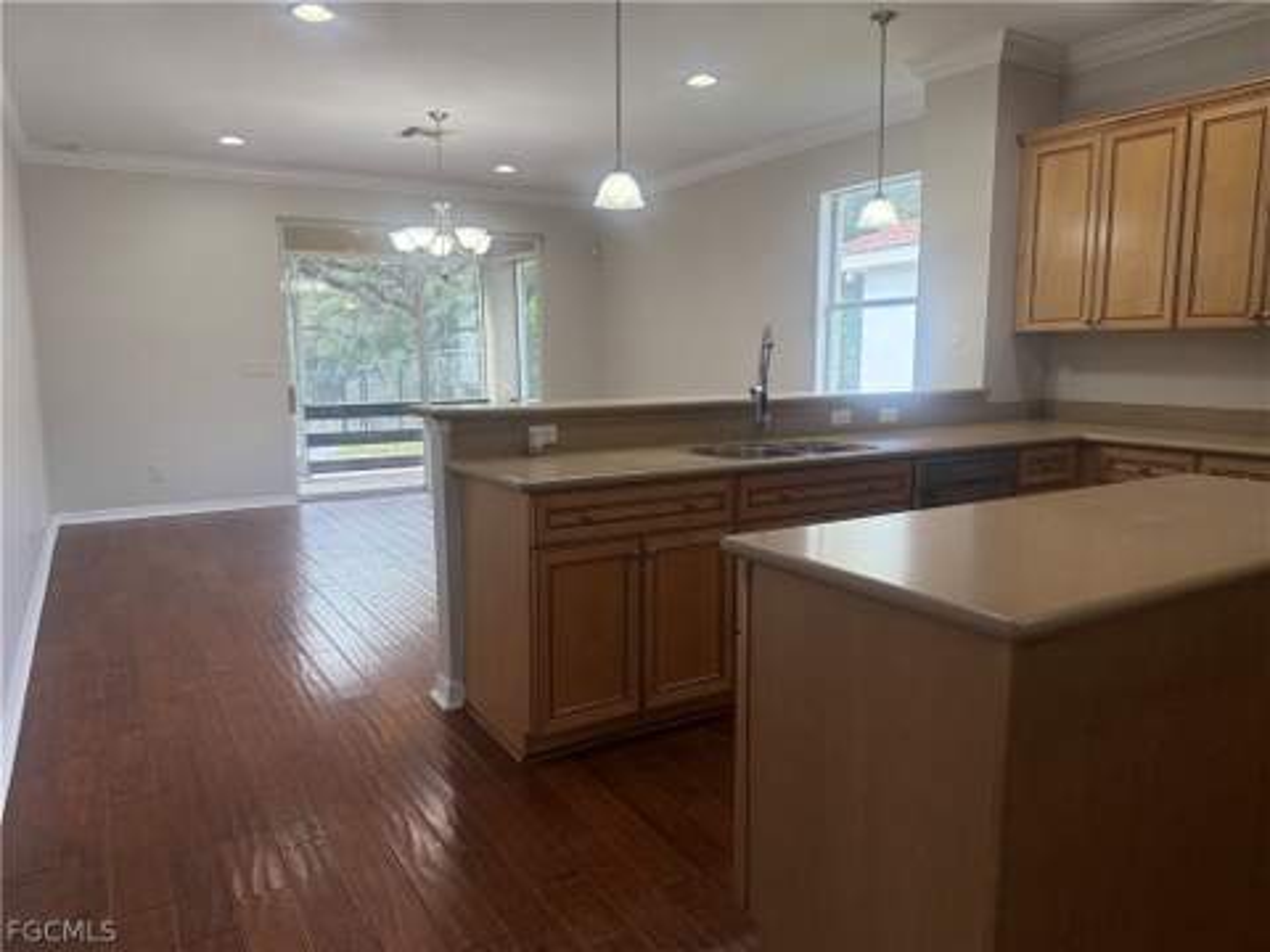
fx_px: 881
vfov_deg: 56.8
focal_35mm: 24
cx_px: 635
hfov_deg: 71.6
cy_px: 476
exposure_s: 1/225
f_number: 1.78
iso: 200
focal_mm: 6.76
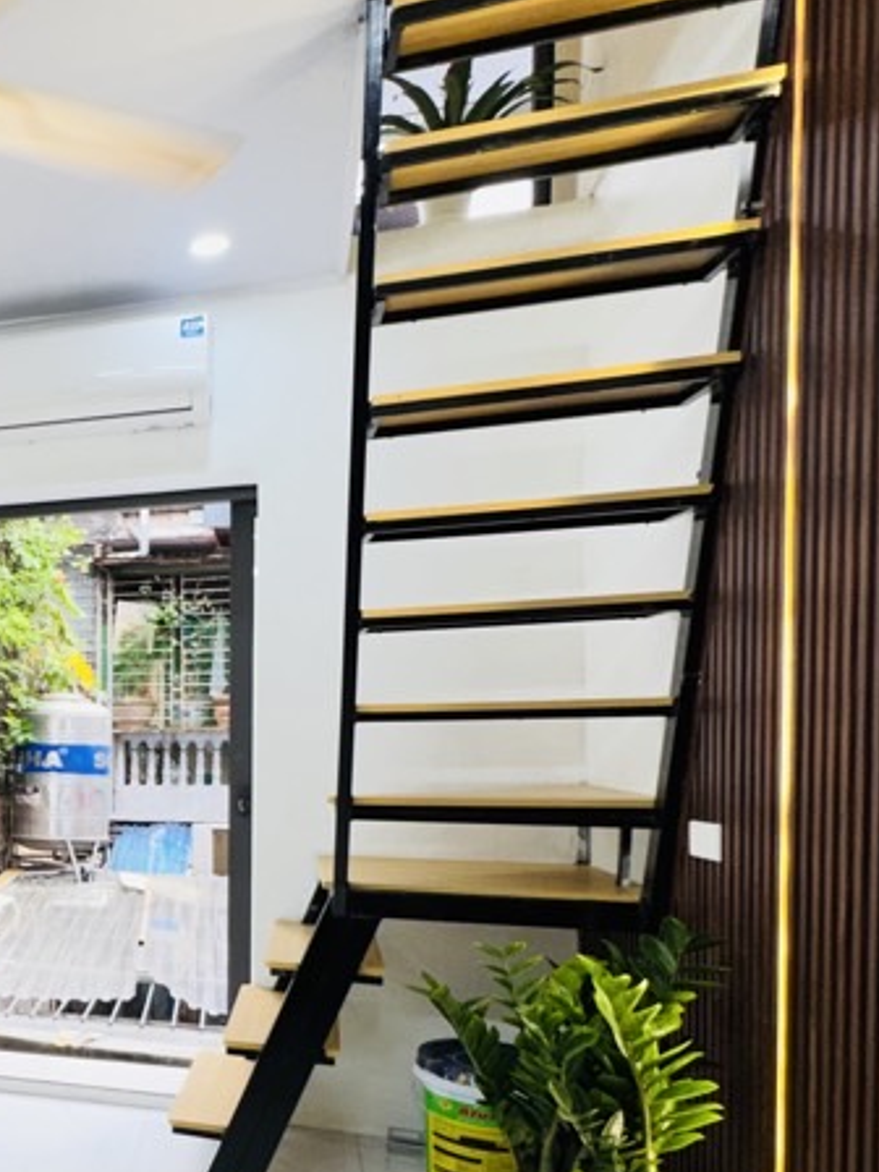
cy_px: 793
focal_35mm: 32
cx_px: -118
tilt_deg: -2.0
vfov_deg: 55.5
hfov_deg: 36.4
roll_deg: +0.1
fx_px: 1083
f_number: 2.2
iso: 80
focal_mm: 2.22
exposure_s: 1/100
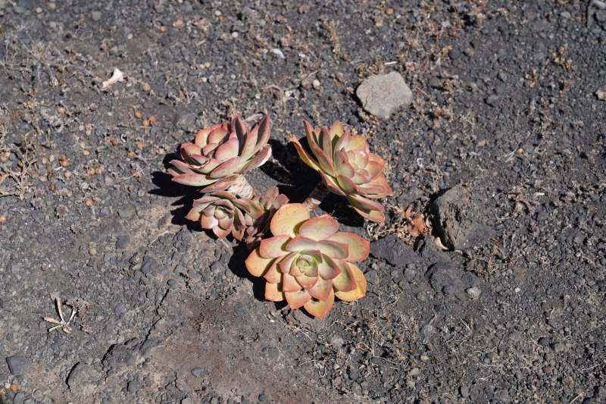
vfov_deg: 19.4
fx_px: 1178
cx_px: 303
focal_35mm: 70
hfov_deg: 28.8
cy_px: 202
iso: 100
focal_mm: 70
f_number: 6.3
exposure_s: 1/400
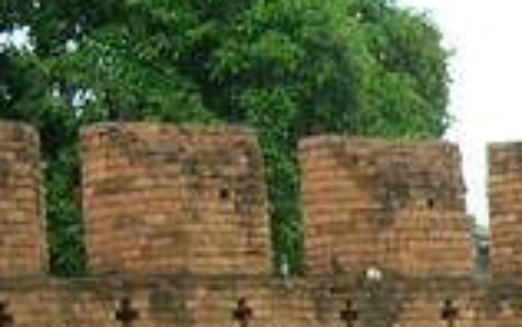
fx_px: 2676
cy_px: 679
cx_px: 862
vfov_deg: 6.7
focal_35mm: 188
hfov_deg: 10.6
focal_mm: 5.8
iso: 50
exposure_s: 1/194
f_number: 2.8
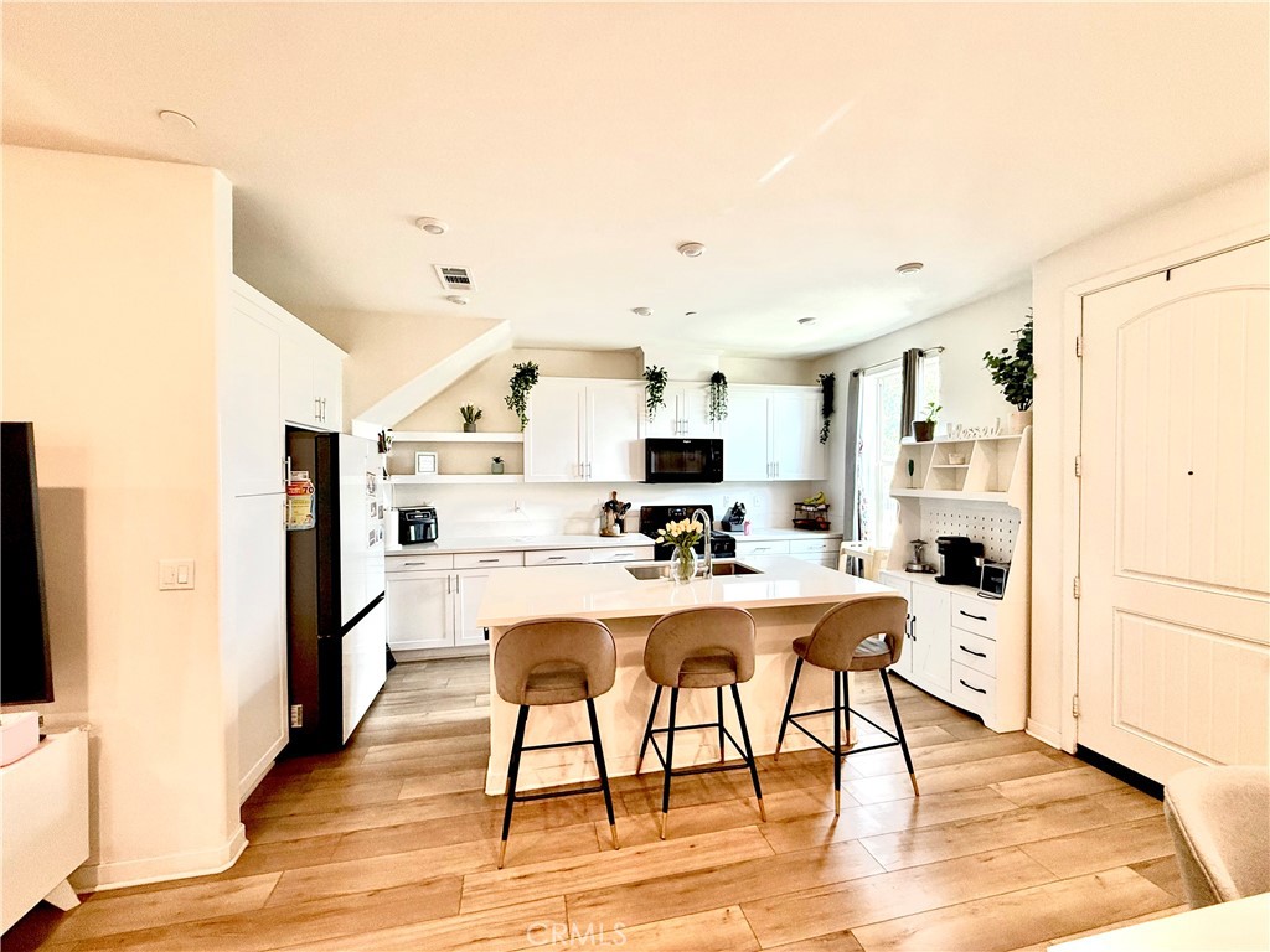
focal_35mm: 14
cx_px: 635
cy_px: 476
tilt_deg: +0.0
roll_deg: +0.0
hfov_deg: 102.1
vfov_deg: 85.7
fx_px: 514
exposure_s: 1/120
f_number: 2.2
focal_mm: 2.22
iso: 250
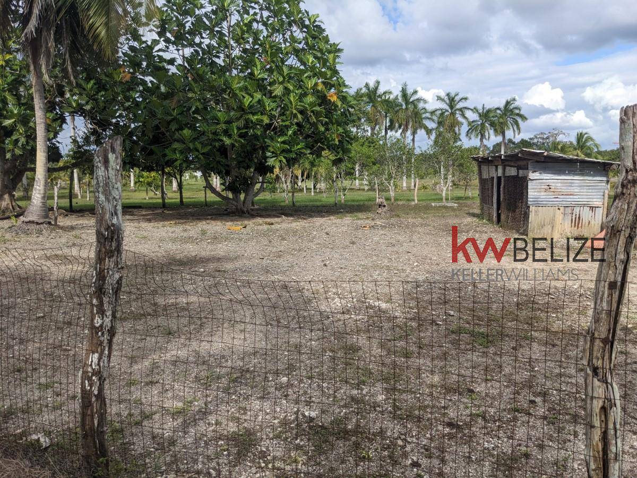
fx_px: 497
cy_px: 239
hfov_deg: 65.3
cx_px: 318
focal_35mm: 27
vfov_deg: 51.4
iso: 62
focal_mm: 4.38
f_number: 1.73
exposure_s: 1/3356
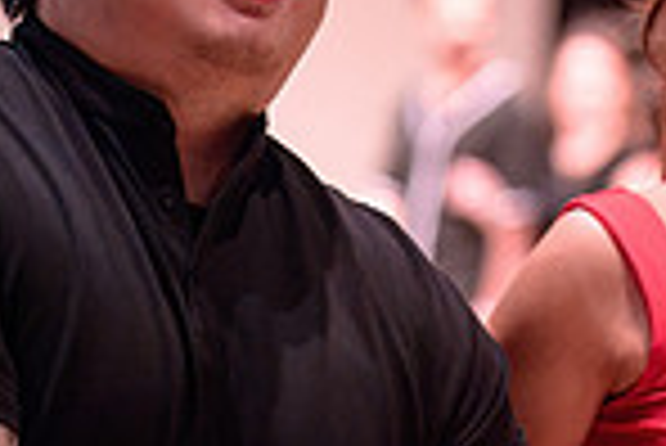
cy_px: 209
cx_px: 624
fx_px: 4666
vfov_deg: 5.5
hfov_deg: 8.1
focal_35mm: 252
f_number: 1.4
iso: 1250
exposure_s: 1/320
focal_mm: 50
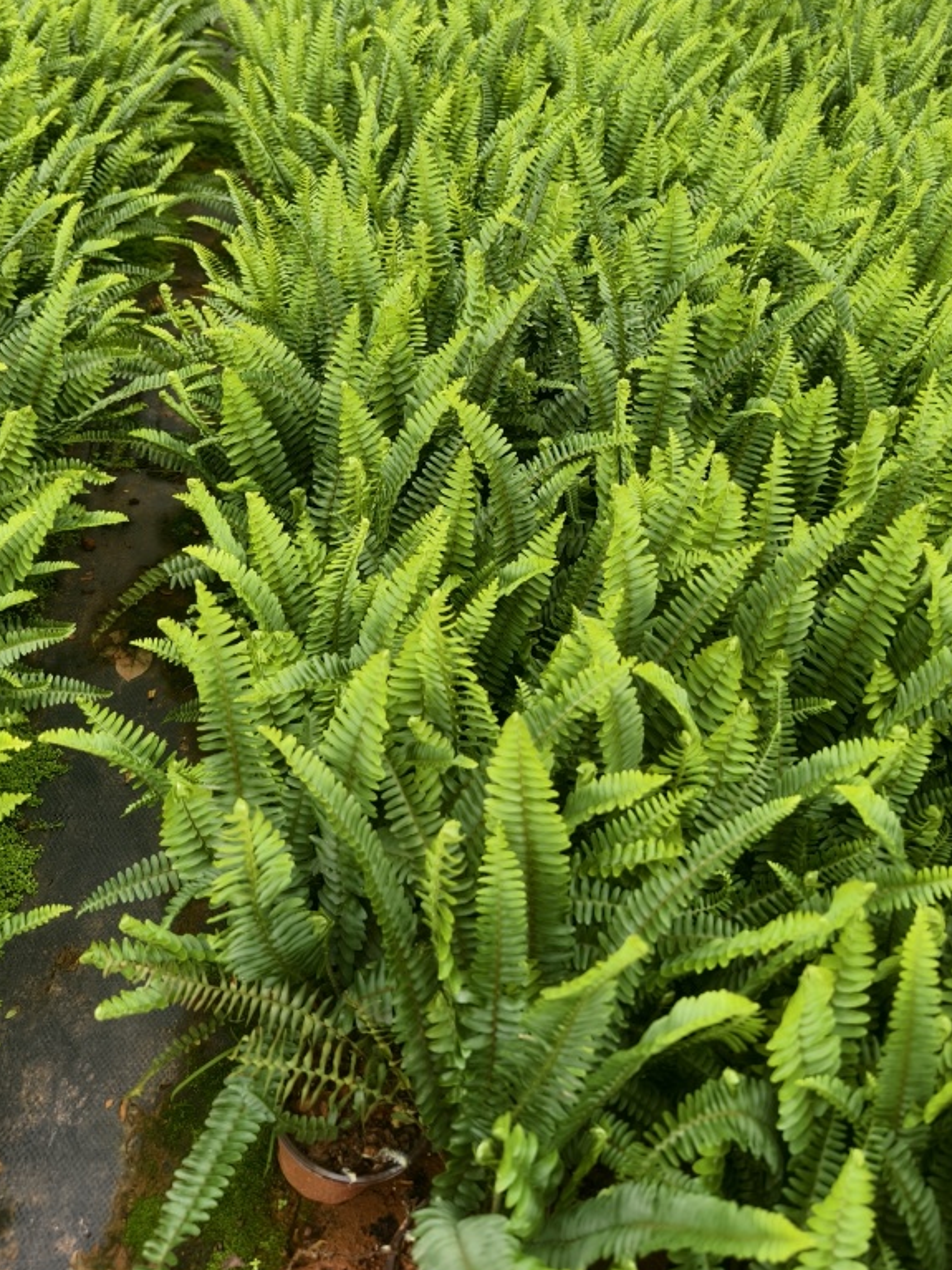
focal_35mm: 32
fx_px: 1174
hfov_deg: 44.1
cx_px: 492
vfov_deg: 55.7
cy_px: 426
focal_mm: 8.67
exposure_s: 1/100
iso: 53
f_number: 1.75
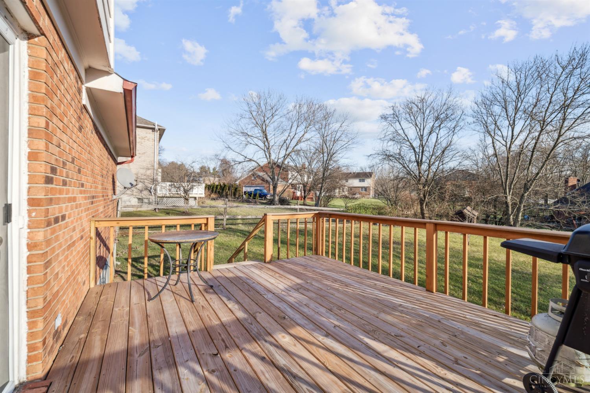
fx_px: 246
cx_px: 295
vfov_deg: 77.3
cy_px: 196
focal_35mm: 15
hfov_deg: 100.4
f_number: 9
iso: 100
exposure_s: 1/100
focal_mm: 15
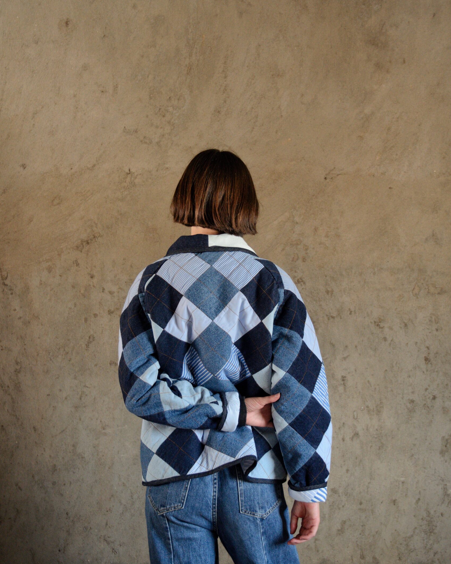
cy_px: 266
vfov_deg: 32.5
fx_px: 968
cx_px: 225
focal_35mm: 58
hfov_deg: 26.2
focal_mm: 34
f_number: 3.3
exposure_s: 1/40
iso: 800
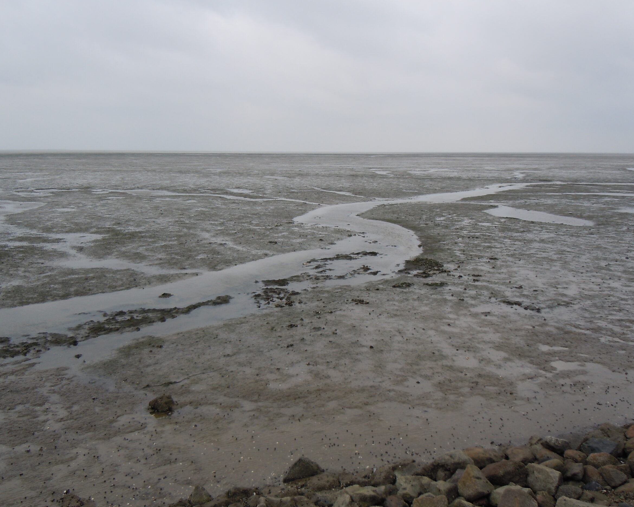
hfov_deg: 55.7
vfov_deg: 45.8
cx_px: 325
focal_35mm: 32
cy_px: 249
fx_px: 600
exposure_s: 1/250
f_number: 3.5
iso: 100
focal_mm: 5.4
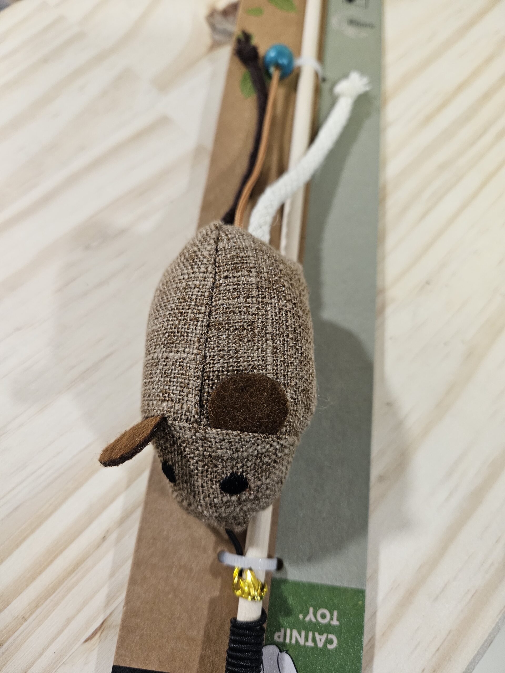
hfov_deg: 58.9
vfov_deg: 73.9
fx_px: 447
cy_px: 336
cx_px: 252
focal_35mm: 23
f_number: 1.8
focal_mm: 5.4
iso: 400
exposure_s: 1/100
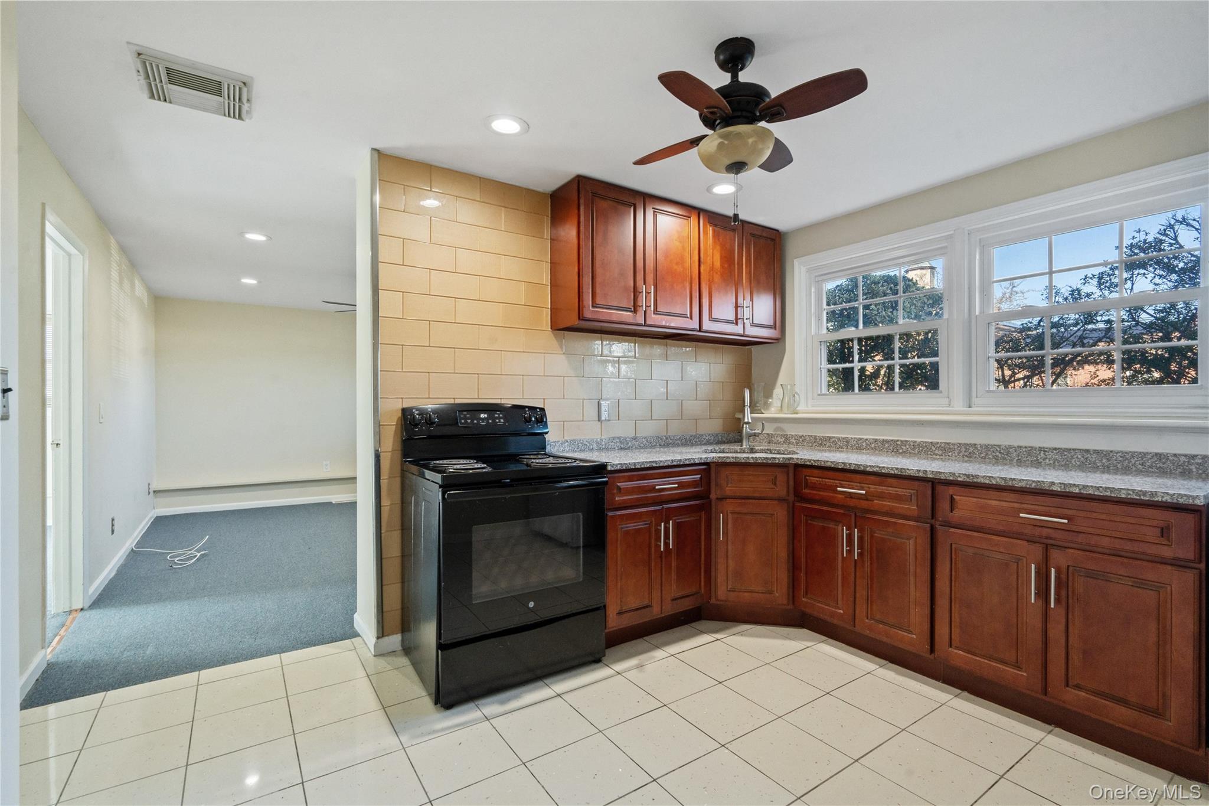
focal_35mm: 16
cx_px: 604
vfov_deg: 73.7
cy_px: 403
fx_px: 537
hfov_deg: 96.7
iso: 800
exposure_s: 1/10
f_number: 10
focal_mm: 16
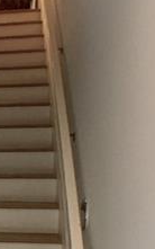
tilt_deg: -6.5
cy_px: 222
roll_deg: +1.4
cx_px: -157
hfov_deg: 11.1
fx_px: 724
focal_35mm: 107
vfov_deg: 19.1
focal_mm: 4.15
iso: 64
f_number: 2.2
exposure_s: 1/15
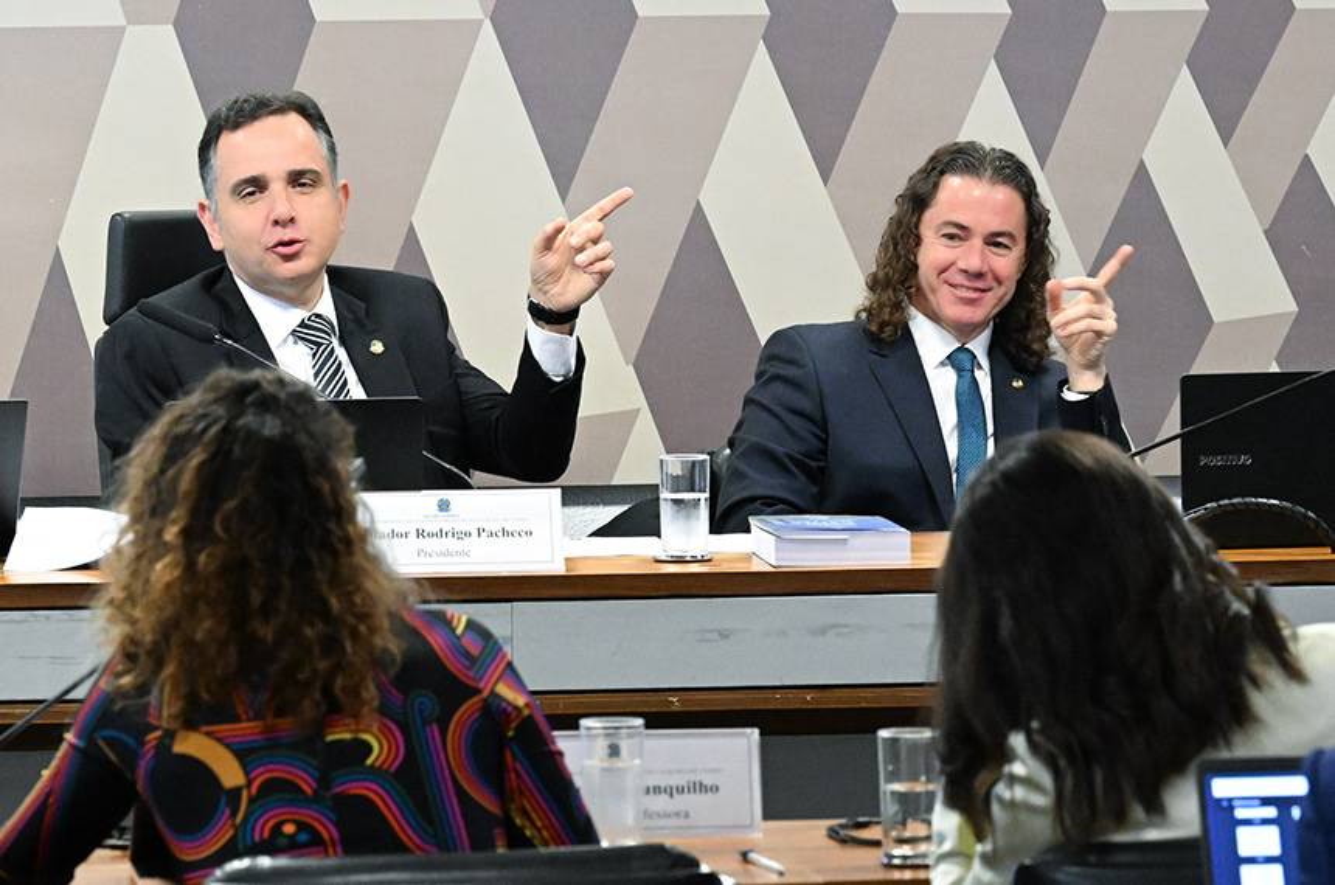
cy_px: 442
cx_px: 668
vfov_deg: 7.3
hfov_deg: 11.0
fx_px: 6922
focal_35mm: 187
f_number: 6.3
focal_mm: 125
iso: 6400
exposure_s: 1/100
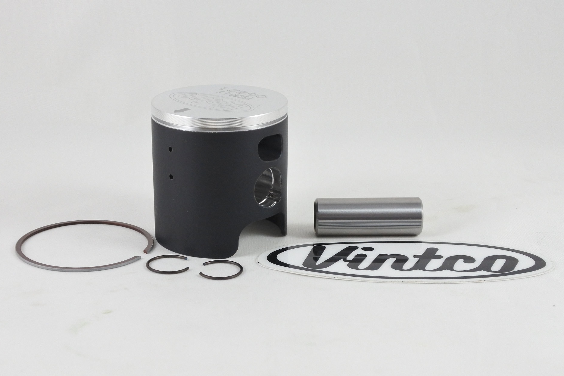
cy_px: 188
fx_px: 736
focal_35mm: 47
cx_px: 282
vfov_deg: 28.7
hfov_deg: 41.9
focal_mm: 17.2
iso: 500
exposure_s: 1/125
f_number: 4.5
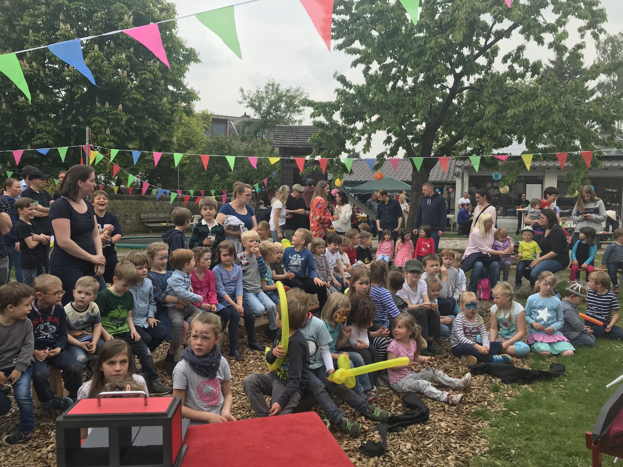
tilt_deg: -4.3
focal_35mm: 28
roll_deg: -0.4
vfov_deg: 49.7
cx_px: 312
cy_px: 234
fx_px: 504
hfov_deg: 63.4
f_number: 1.8
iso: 20
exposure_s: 1/647
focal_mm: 3.99
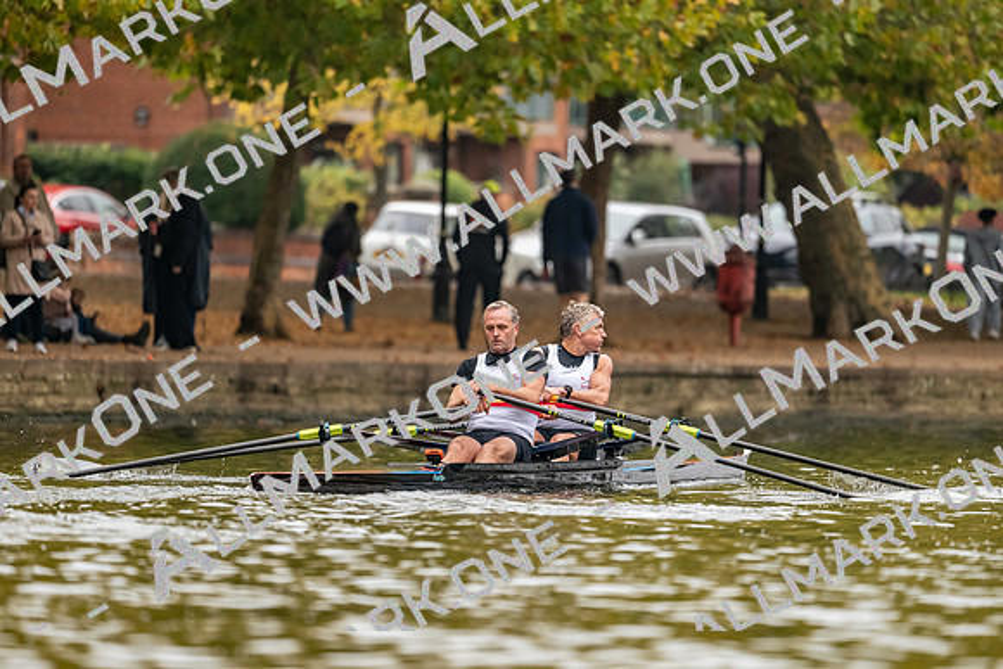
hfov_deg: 5.2
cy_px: 334
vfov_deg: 3.4
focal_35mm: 400
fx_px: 11147
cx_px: 502
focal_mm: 400
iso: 2500
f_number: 4.5
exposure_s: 1/2500
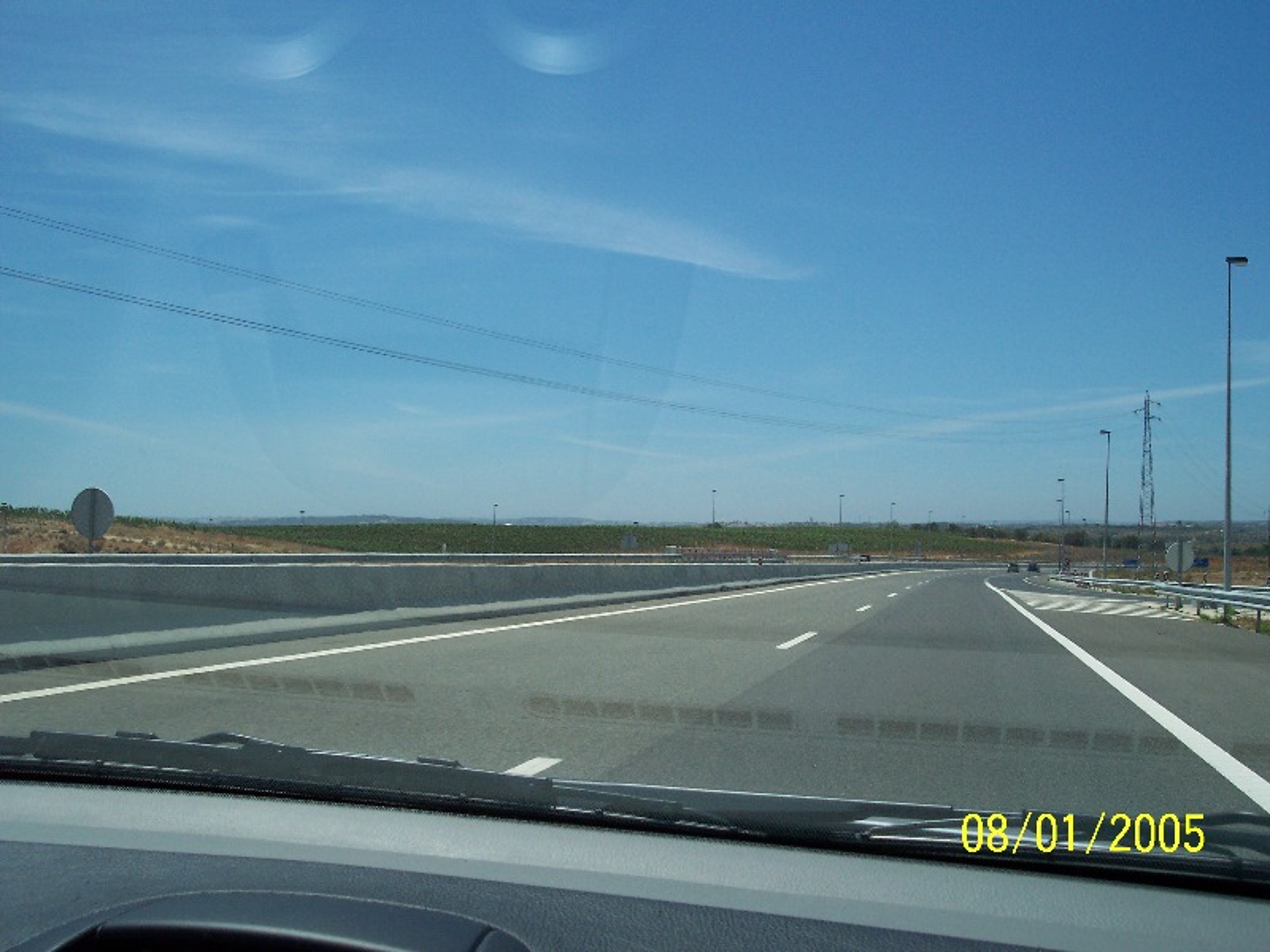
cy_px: 476
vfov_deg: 37.7
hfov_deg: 49.0
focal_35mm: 38
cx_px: 635
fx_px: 1394
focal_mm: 8
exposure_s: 1/1000
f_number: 4.8
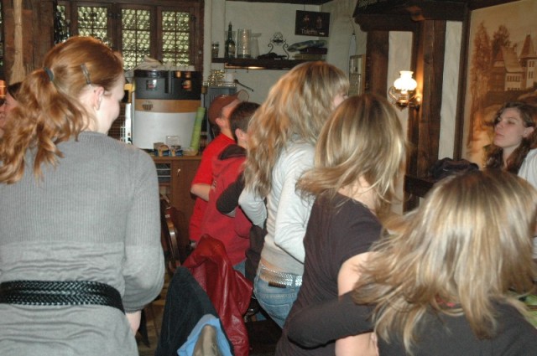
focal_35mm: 51
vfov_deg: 26.4
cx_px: 268
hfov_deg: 38.9
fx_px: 760
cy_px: 178
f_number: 5
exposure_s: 1/60
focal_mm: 34
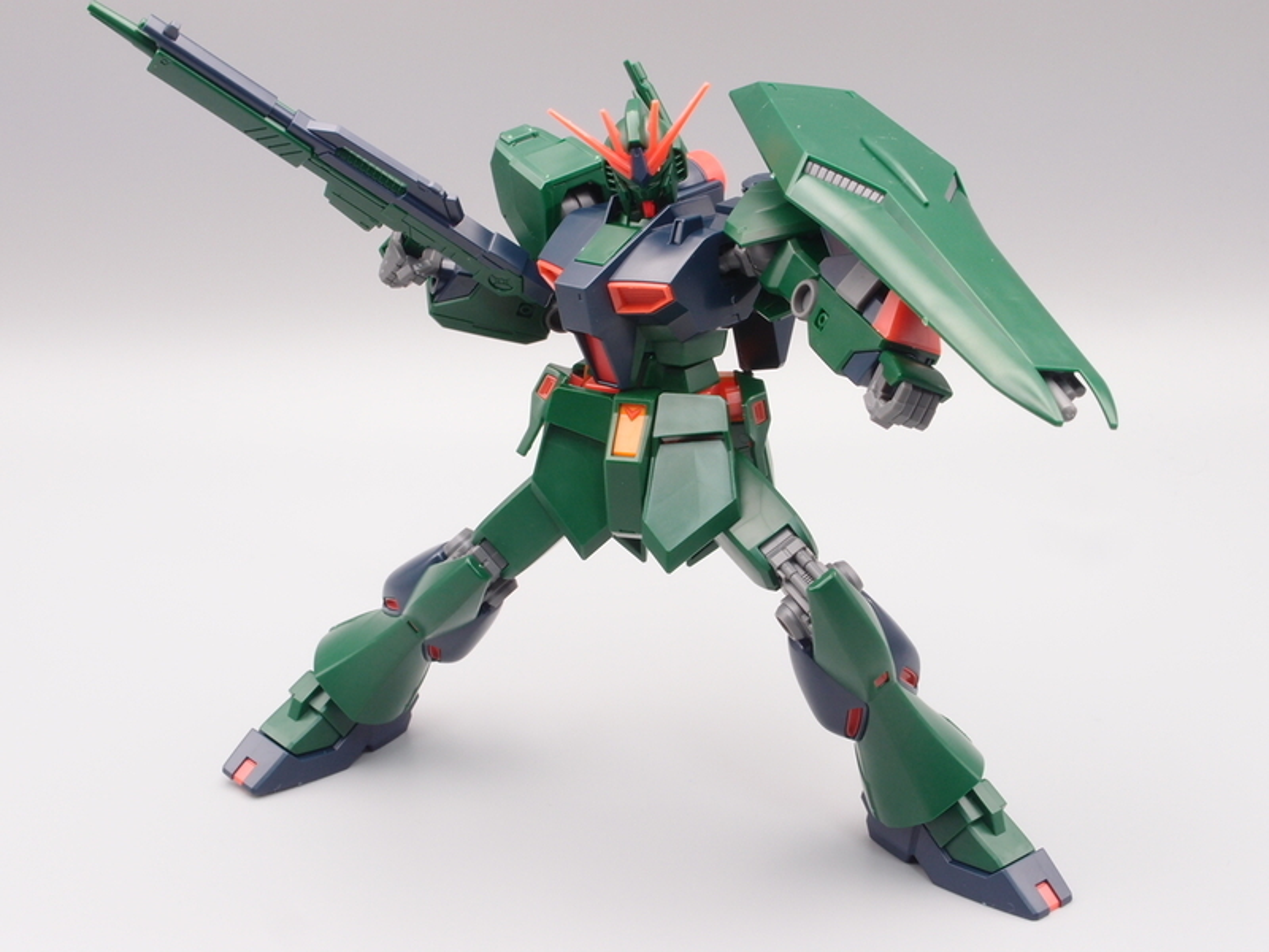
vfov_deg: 26.6
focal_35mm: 55
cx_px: 634
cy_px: 476
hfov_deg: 34.9
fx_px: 2016
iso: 100
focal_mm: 11.84
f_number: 8
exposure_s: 1/3
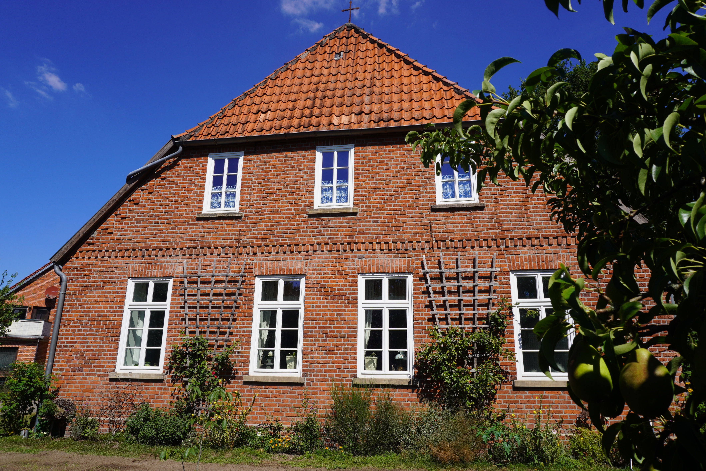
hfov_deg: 73.7
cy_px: 236
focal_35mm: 24
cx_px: 353
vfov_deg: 53.2
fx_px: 471
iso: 100
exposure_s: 1/250
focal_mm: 16
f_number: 10
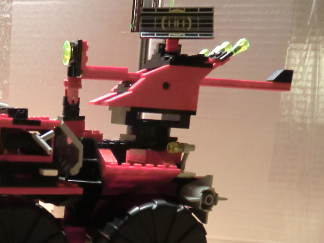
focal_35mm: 52
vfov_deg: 27.1
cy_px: 218
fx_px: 487
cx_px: 15
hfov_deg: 34.2
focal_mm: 4.3
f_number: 3.2
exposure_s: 1/20
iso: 800
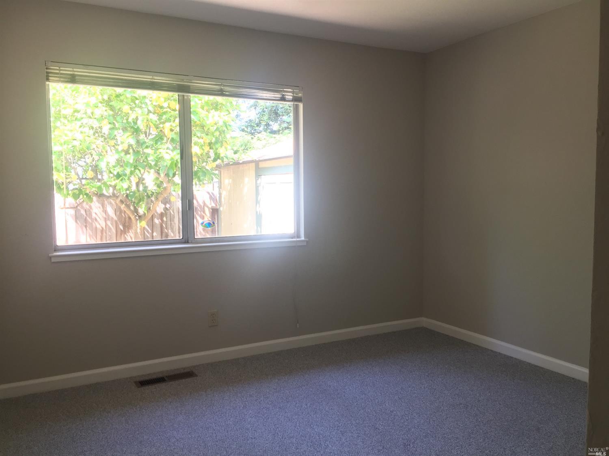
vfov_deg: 48.2
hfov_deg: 61.7
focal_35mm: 29
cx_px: 304
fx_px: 510
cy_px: 228
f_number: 2.2
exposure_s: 1/30
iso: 40
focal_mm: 4.15
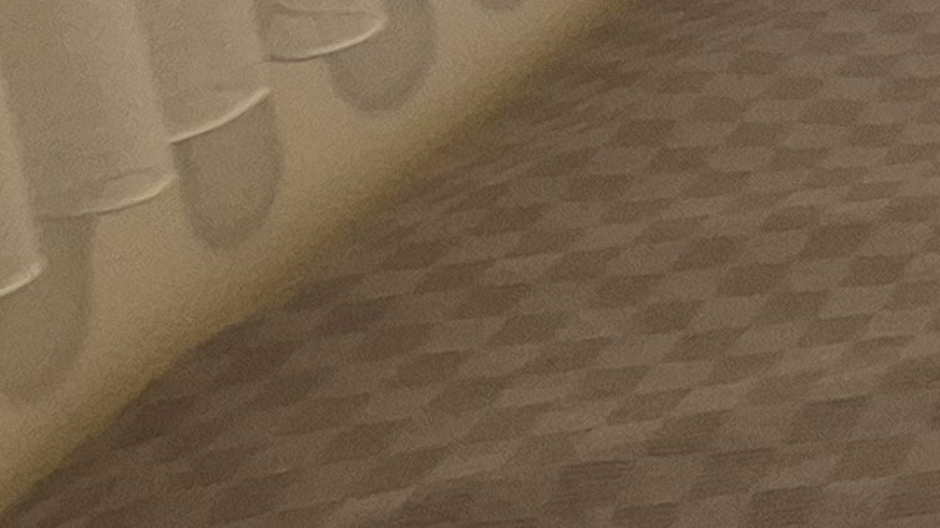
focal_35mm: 89
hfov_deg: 14.9
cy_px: -630
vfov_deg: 11.7
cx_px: 2243
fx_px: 2218
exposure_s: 1/50
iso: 50
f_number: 2.2
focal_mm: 1.74
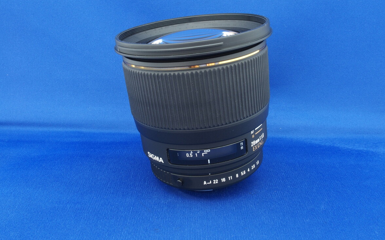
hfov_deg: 51.5
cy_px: 115
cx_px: 196
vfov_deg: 33.6
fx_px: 399
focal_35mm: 38
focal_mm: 7.4
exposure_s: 2.5
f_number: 8
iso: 100
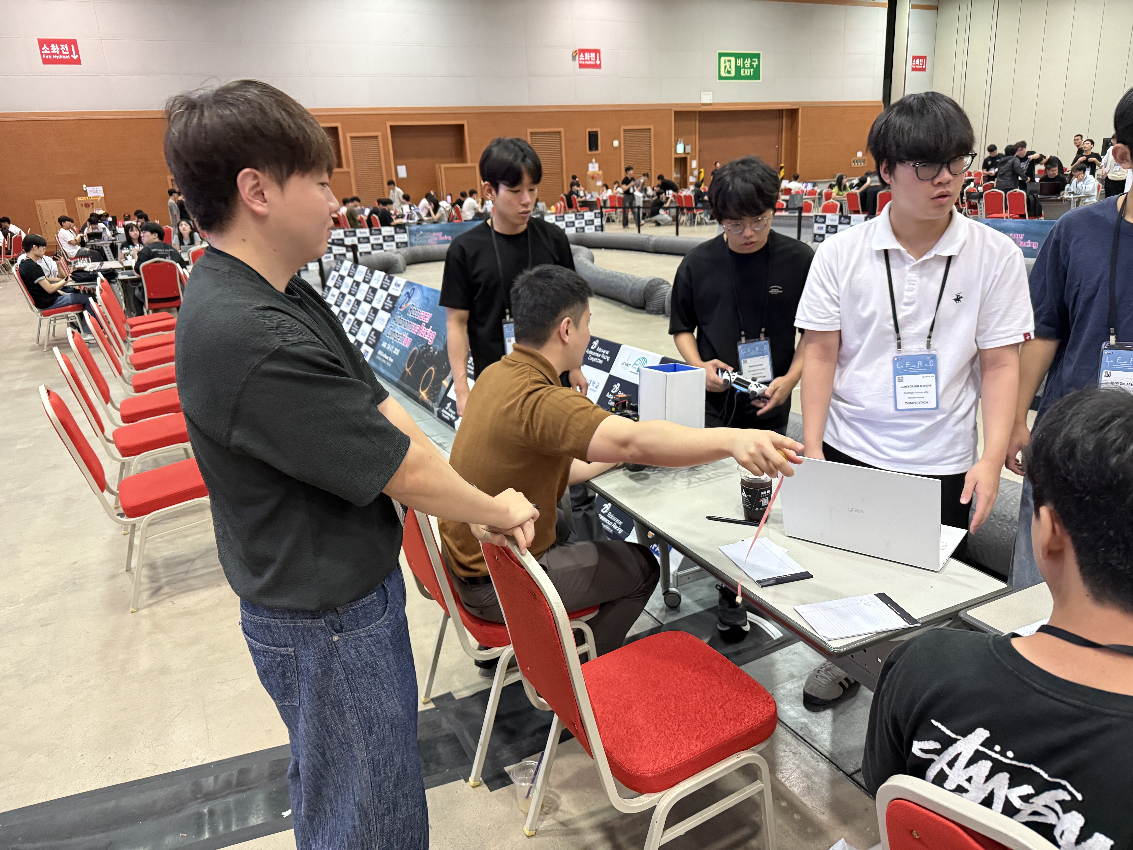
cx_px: 566
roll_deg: +4.3
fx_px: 786
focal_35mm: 24
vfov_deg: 56.8
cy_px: 425
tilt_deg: -15.3
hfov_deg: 71.6
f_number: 1.78
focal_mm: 6.76
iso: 400
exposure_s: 1/60
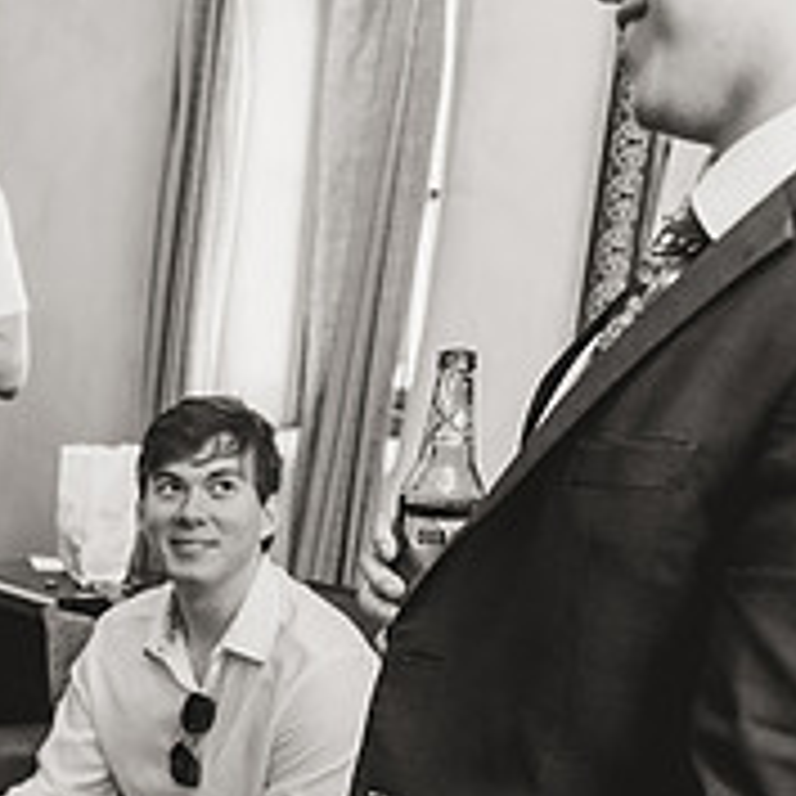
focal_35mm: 67
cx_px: -193
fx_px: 1743
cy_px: 645
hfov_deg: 23.2
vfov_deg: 25.3
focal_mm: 24
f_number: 2.8
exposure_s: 1/100
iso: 640
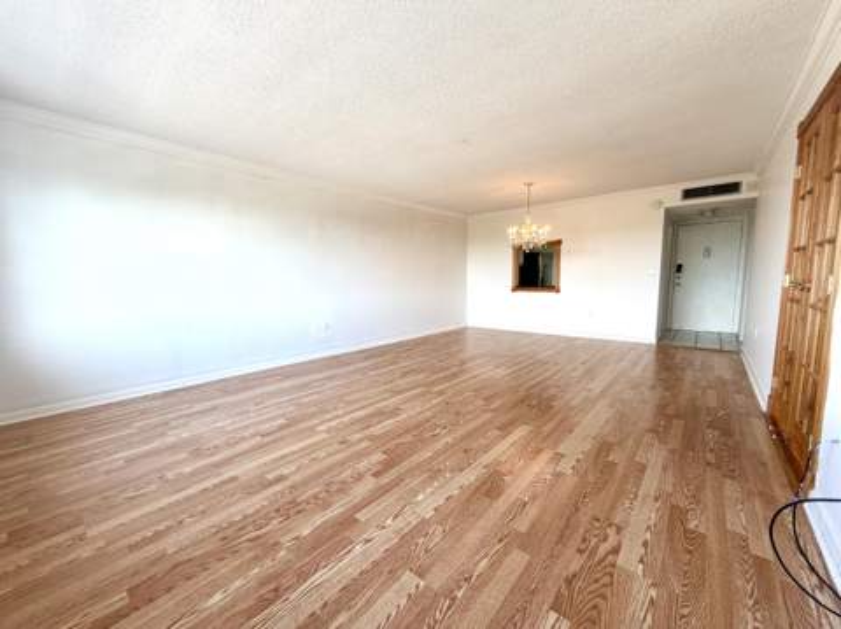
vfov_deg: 85.6
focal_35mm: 14
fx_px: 340
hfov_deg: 102.1
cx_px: 420
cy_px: 314
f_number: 2.2
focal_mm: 2.22
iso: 100
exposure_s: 1/120
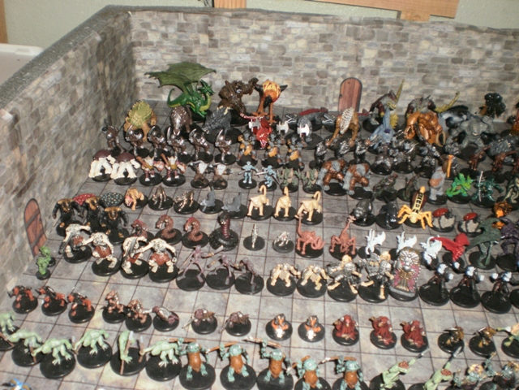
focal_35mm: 36
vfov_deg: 39.7
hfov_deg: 51.4
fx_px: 540
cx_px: 260
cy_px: 195
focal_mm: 6.3
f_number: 3.1
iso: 125
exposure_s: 1/30
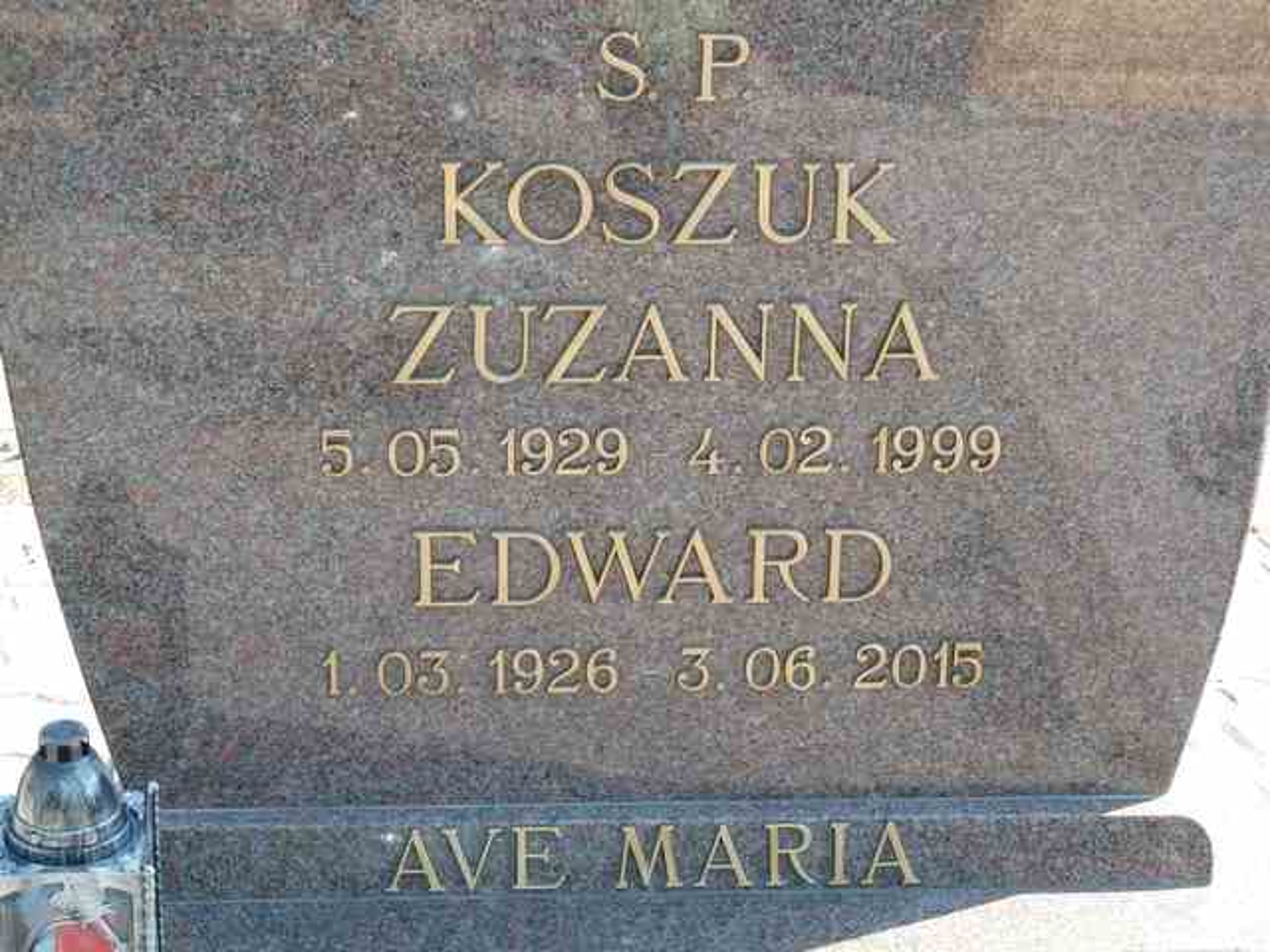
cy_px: 476
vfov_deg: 15.4
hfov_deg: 20.4
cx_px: 635
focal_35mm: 96
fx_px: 3522
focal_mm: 15.8
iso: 80
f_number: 4.3
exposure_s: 1/80
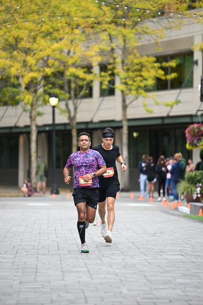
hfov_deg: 6.9
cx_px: 102
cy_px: 152
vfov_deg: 10.3
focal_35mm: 200
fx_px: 1690
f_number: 2.8
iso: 640
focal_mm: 200
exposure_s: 1/1600
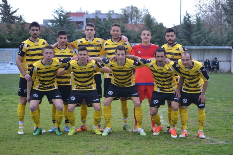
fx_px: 641
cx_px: 116
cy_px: 78
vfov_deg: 13.8
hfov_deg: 20.6
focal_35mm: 99
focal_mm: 66
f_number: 4.2
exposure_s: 1/500
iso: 900
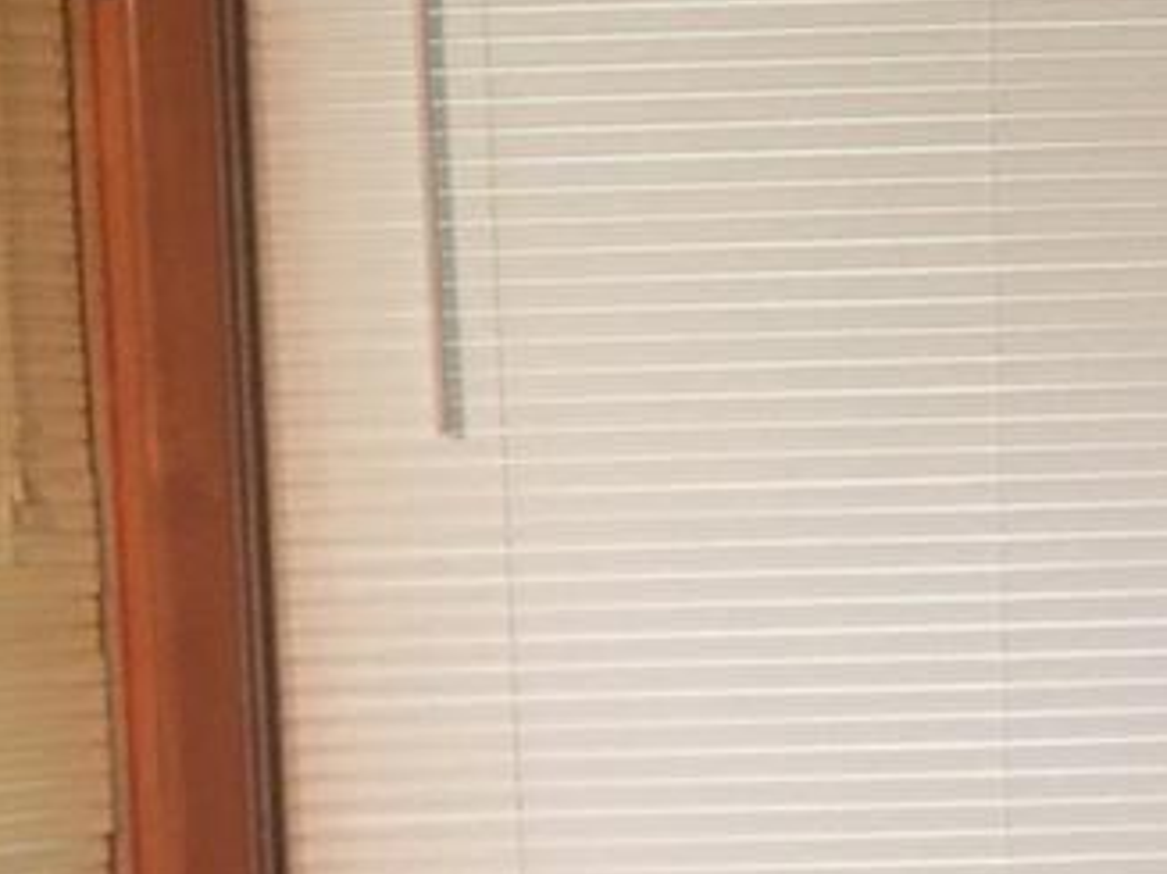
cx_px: 1242
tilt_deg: -6.2
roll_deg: +0.5
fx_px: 4785
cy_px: 696
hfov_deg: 13.7
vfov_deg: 10.4
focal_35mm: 142
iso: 100
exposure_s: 1/10
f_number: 2.2
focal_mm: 4.15
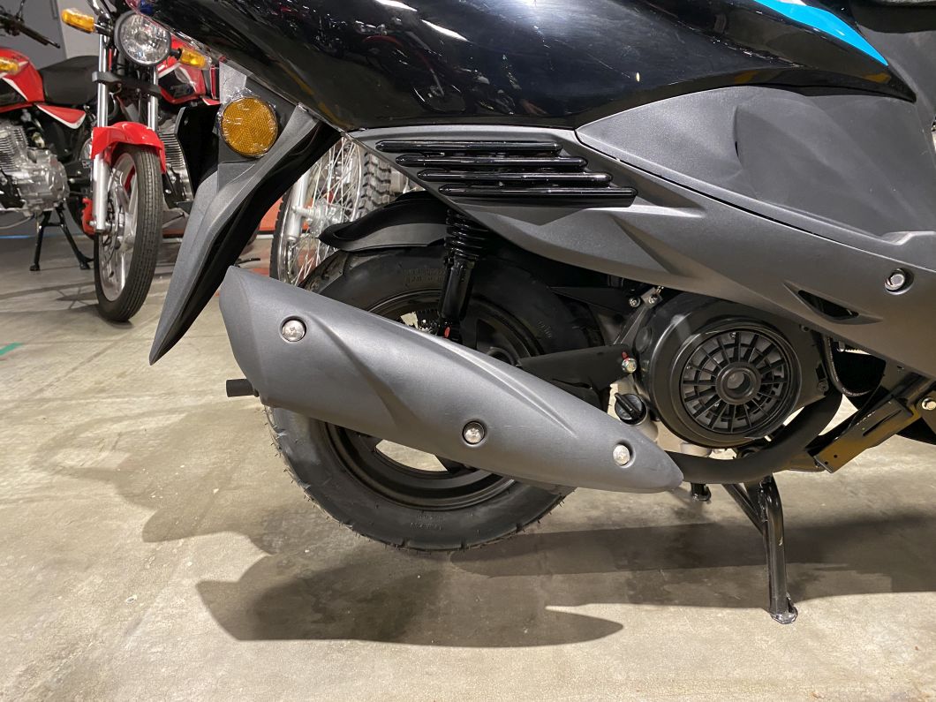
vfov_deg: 53.1
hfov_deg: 67.3
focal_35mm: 26
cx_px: 468
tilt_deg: -17.4
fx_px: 703
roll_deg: +2.0
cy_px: 351
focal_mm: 4.25
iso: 320
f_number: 1.8
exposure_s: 1/33
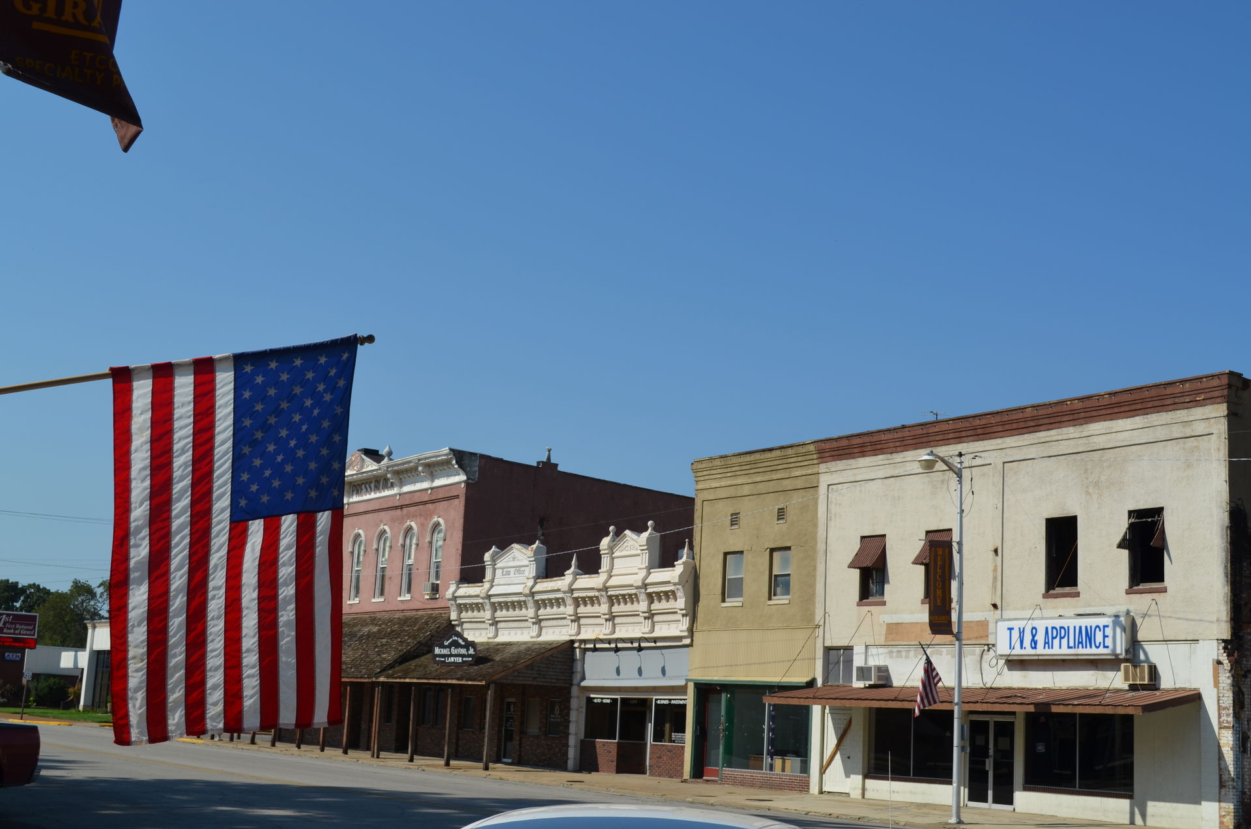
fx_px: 1665
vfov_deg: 28.0
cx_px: 626
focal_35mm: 48
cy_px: 414
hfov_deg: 41.2
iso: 100
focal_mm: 32
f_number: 9
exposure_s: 1/320
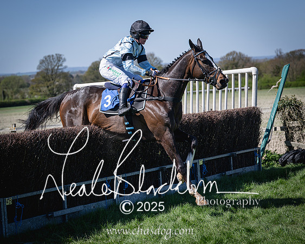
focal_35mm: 95
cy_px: 120
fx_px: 858
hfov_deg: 20.1
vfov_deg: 16.2
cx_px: 133
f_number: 2.8
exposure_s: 1/2000
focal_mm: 70
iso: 72
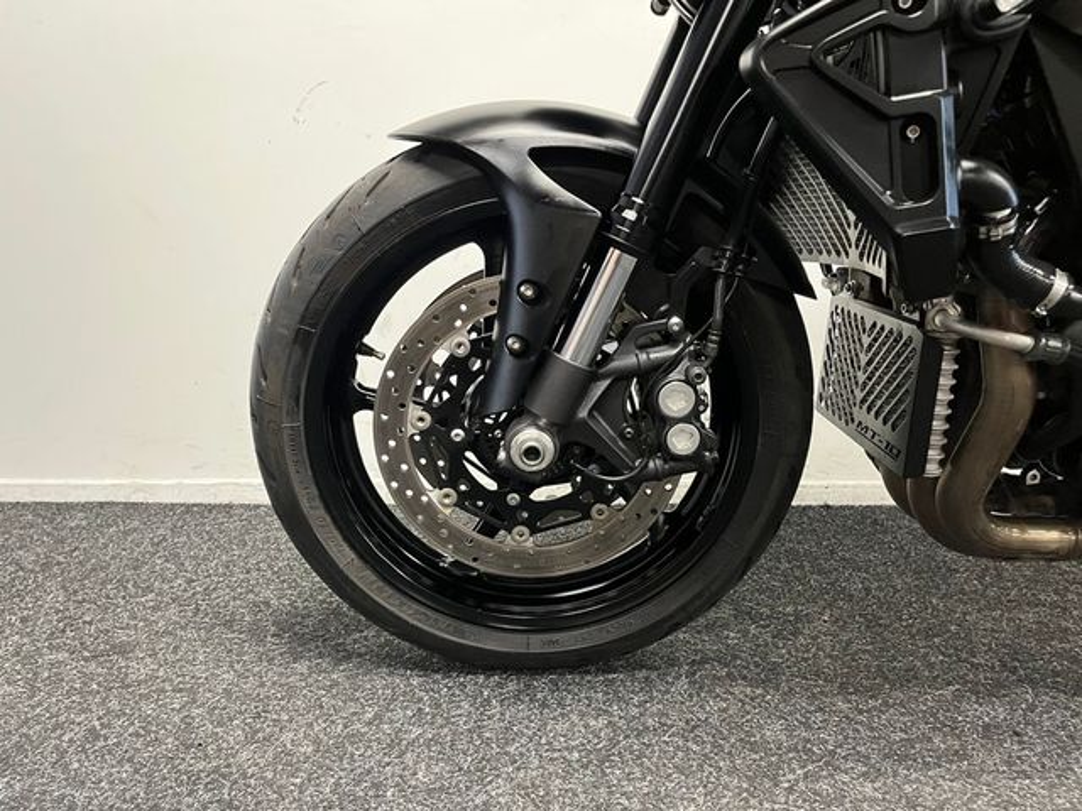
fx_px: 813
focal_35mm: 26
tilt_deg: -9.6
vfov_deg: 53.1
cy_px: 406
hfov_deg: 67.3
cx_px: 541
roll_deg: -0.6
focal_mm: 5.1
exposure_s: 1/50
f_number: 1.6
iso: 500
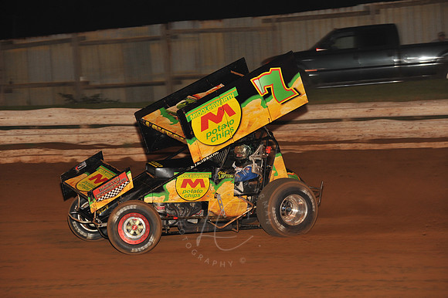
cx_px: 224
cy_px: 149
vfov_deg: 10.1
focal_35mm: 135
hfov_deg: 15.2
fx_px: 1679
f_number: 6.3
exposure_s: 1/250
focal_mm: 135
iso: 800
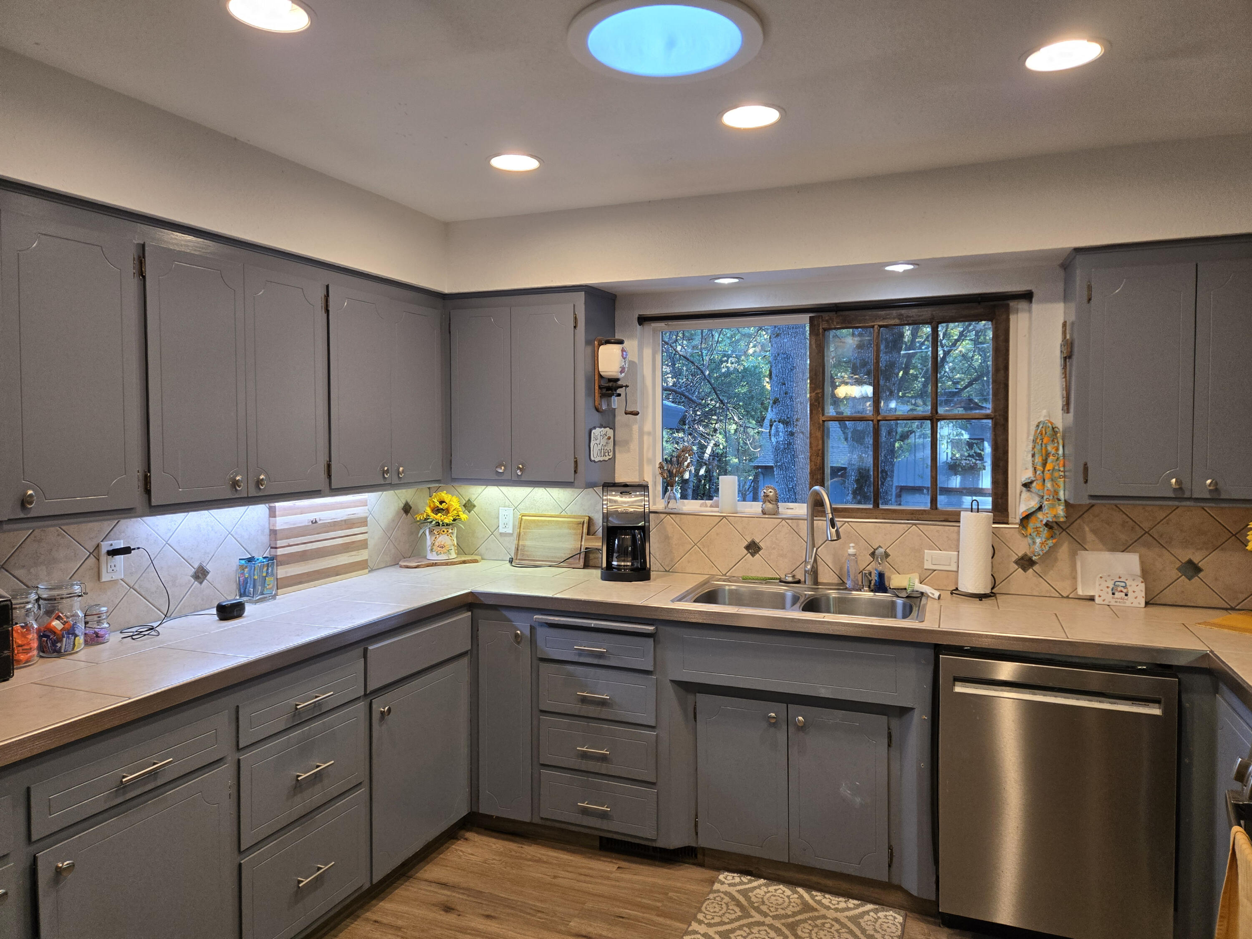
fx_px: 832
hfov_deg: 73.9
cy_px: 470
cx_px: 626
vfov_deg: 58.9
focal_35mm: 23
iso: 160
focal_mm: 5.4
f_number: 1.8
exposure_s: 1/120
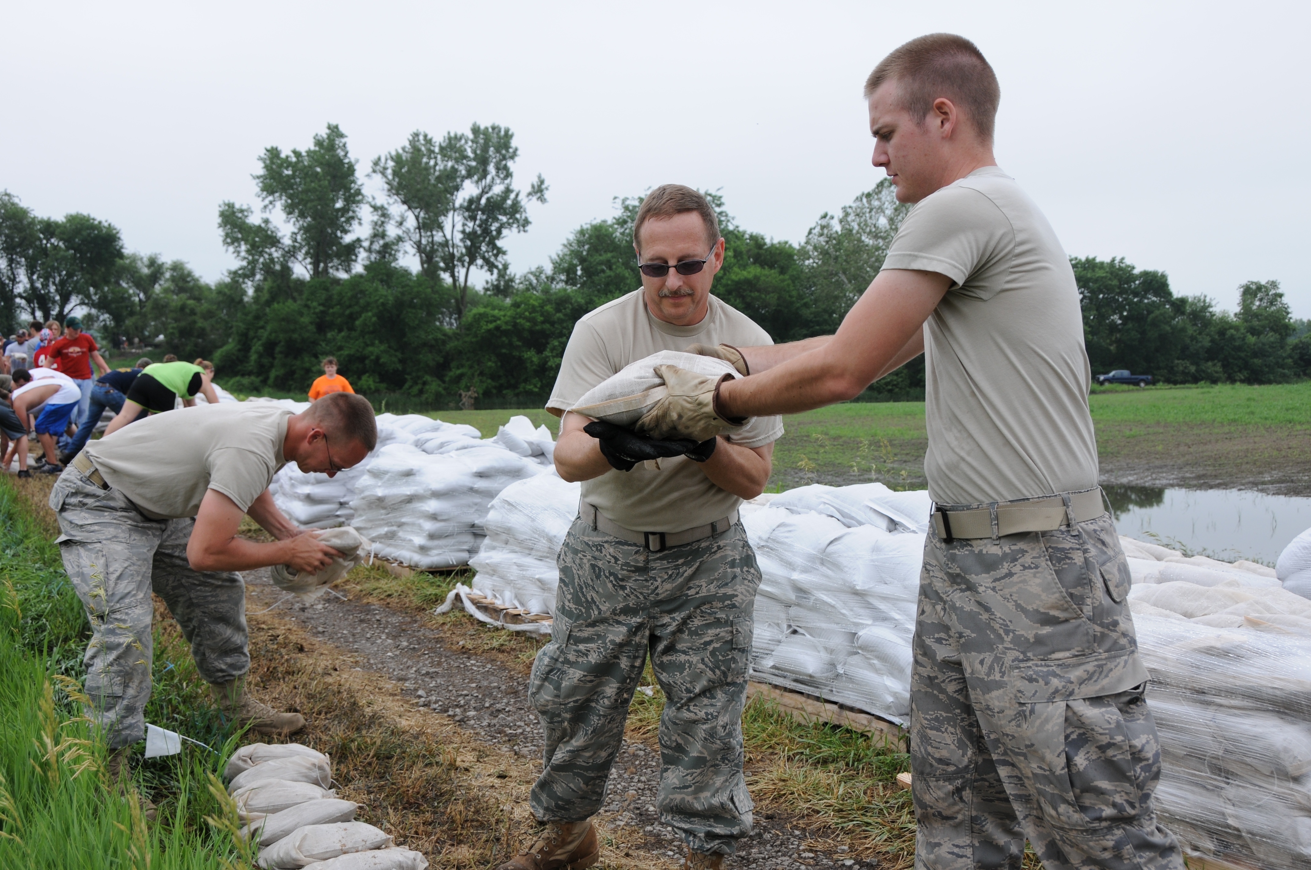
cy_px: 435
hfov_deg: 49.6
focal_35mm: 39
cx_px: 656
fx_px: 1419
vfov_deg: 34.1
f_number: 5.6
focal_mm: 26
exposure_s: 1/500
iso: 200
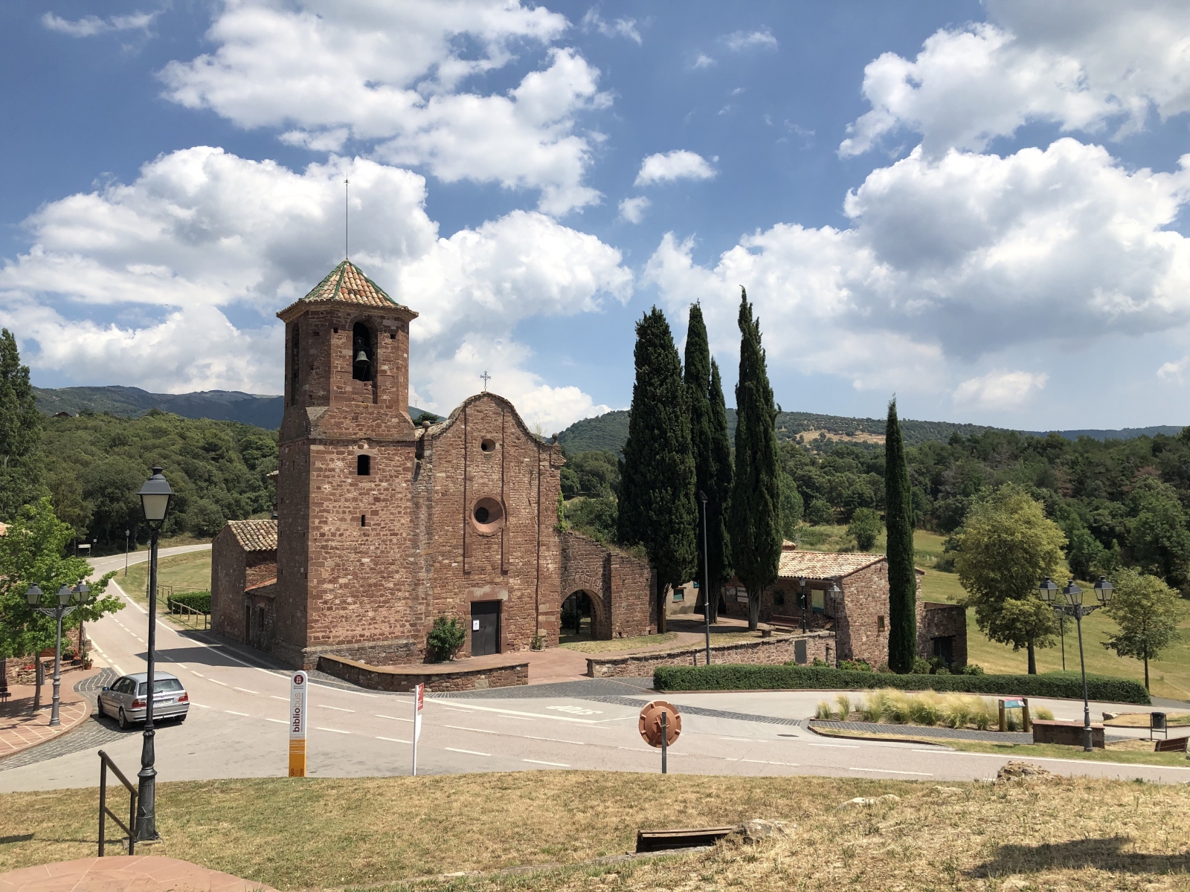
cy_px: 446
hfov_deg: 63.4
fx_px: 963
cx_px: 595
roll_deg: -0.1
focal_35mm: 28
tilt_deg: +4.5
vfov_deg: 49.7
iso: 25
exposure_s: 1/3205
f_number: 1.8
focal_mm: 3.99
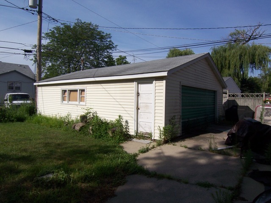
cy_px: 102
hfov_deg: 73.9
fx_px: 180
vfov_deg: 58.9
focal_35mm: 23
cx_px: 136
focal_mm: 3.8
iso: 64
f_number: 5.6
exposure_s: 1/500
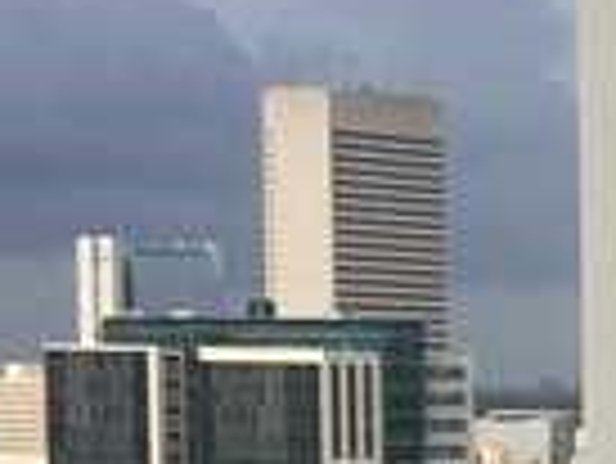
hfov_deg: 9.8
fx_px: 3010
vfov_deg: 8.6
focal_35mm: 169
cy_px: 712
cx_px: 1655
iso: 32
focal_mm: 4.15
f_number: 2.2
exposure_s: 1/2933
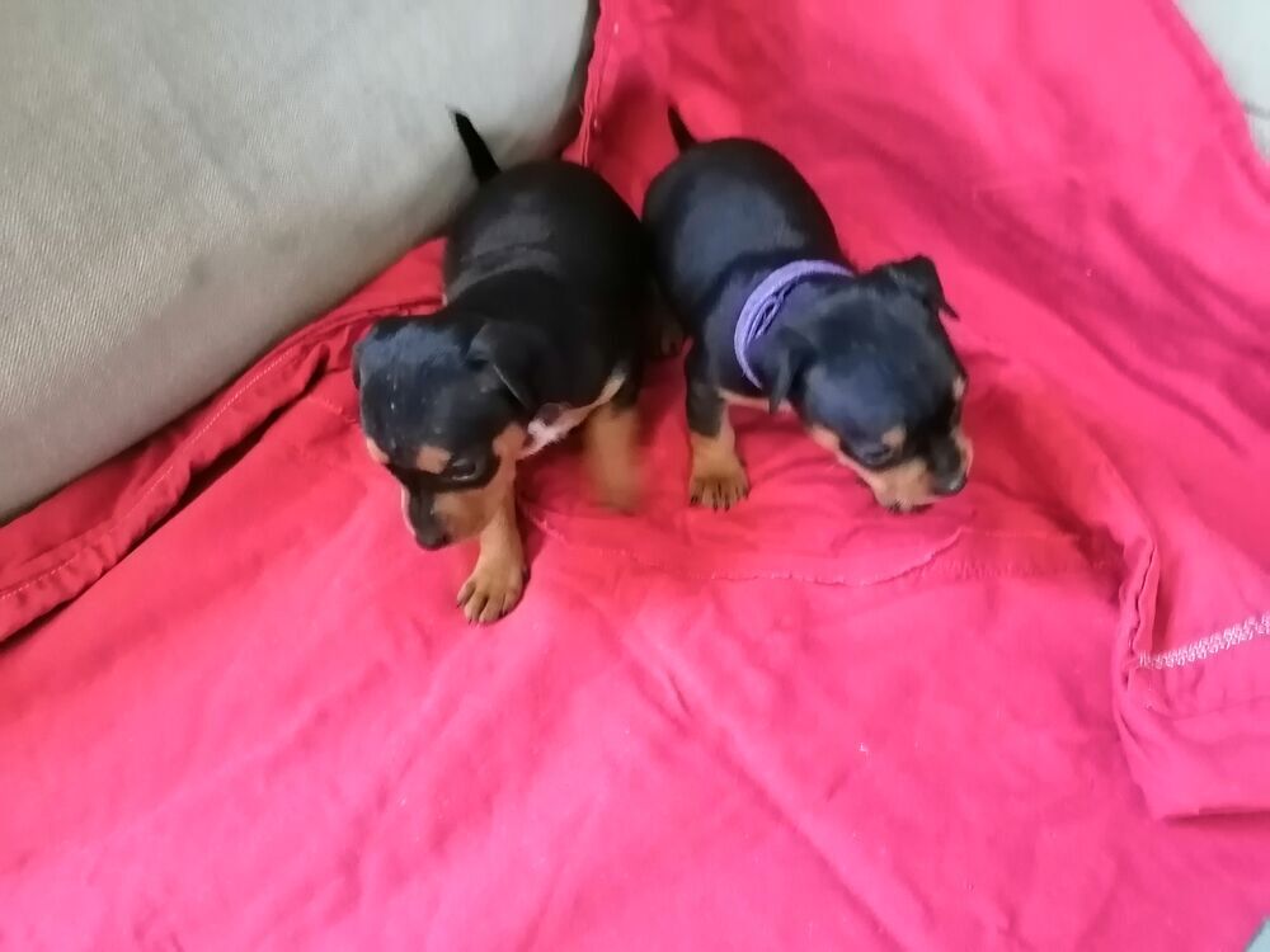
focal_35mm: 27
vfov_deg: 51.4
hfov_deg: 65.3
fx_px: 991
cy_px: 476
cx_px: 635
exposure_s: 1/20
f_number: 1.8
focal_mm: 3.62
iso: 640
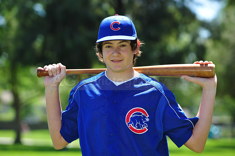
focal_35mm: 165
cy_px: 78
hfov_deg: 12.5
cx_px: 118
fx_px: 1076
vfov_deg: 8.3
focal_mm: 165
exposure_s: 1/400
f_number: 5.6
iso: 200
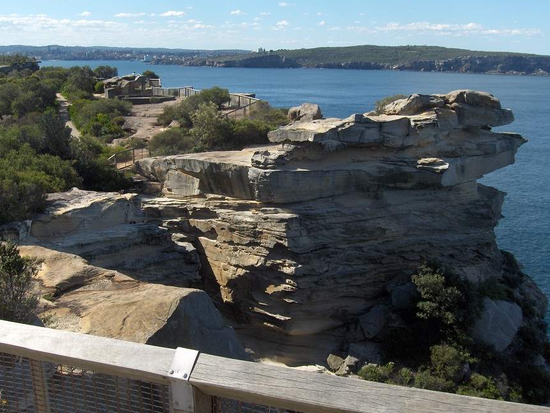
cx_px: 267
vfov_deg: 32.2
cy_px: 191
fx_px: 715
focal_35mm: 45
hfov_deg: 42.1
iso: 70
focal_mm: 8
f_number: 4.8
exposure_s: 1/351
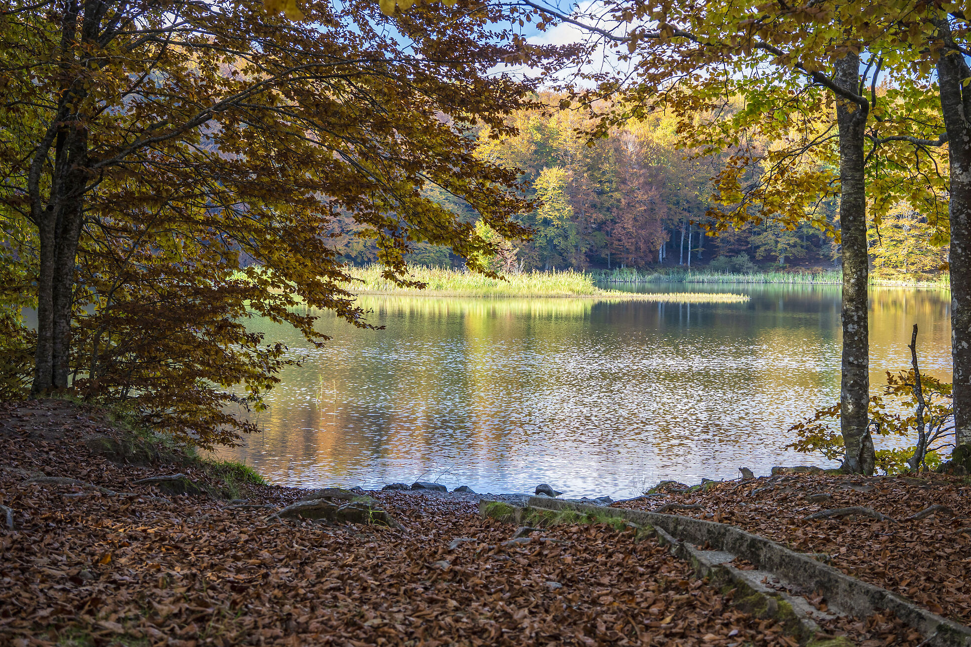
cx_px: 563
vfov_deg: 31.2
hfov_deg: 45.3
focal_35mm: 43
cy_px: 300
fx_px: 1160
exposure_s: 1/40
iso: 250
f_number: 6.3
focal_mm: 35
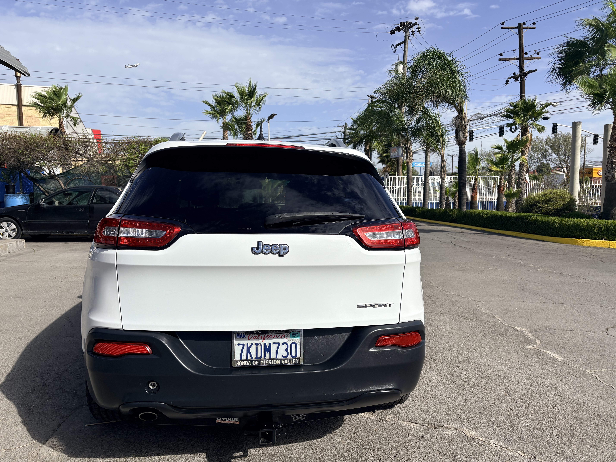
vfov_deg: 53.1
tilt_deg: -5.1
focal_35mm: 26
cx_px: 308
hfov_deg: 67.3
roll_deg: +1.6
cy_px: 231
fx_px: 463
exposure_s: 1/6993
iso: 50
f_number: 1.6
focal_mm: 5.96
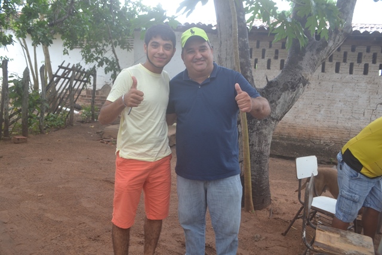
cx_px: 191
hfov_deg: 67.4
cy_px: 128
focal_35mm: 27
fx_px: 287
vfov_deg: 48.0
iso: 400
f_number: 3.5
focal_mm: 18
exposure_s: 1/50
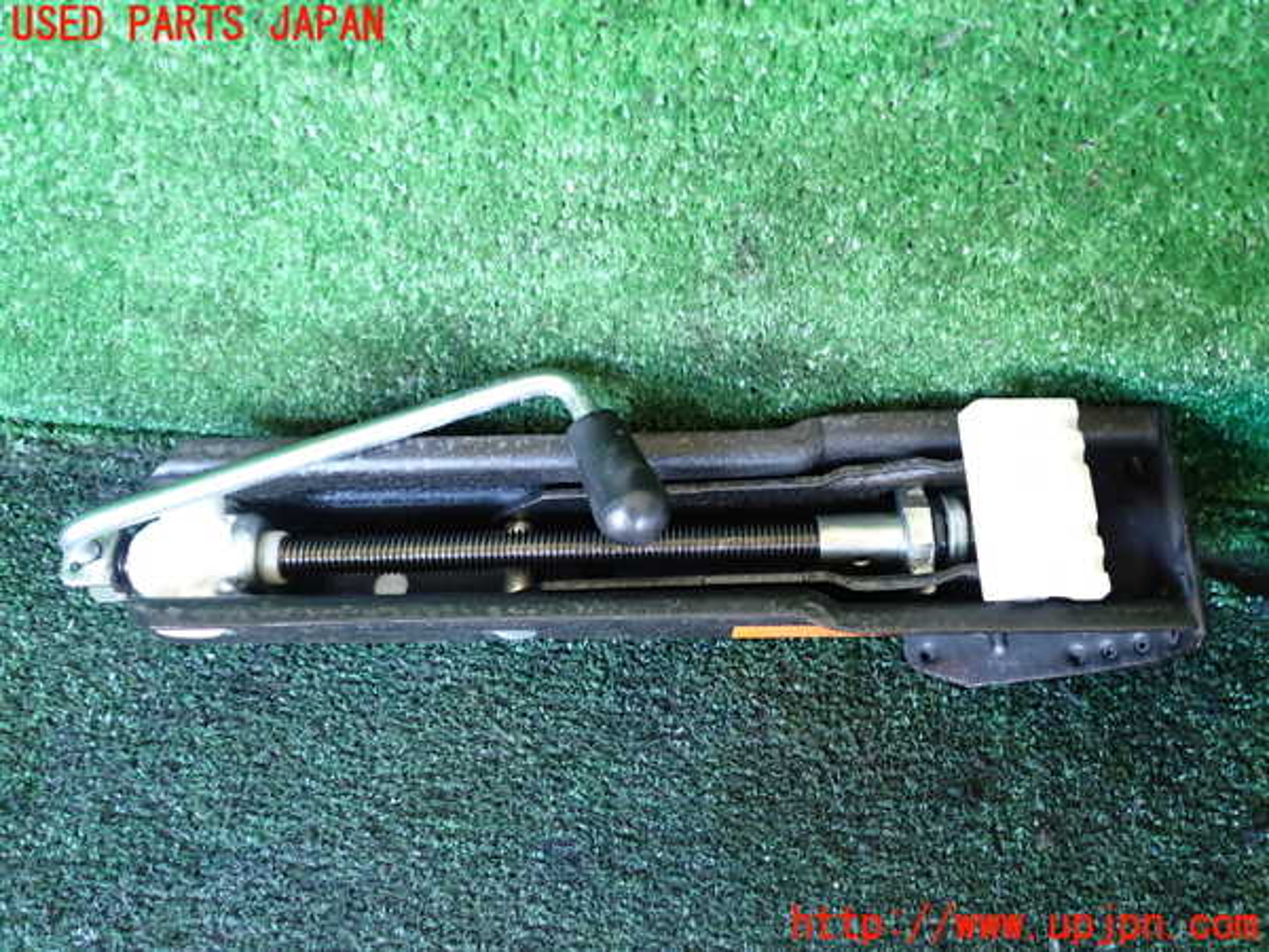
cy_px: 476
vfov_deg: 46.8
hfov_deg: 60.0
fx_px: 1100
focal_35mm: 30
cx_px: 634
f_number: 2.3
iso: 500
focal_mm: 5.4
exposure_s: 1/30
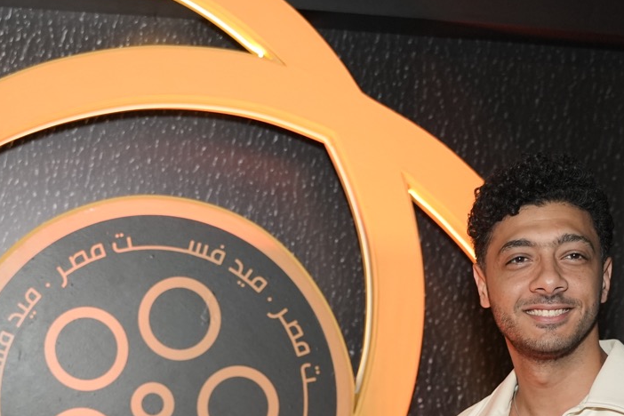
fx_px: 1426
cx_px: 195
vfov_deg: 15.7
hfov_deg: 24.5
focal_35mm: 82
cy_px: 561
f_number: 2.8
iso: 1600
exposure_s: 1/200
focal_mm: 30.1
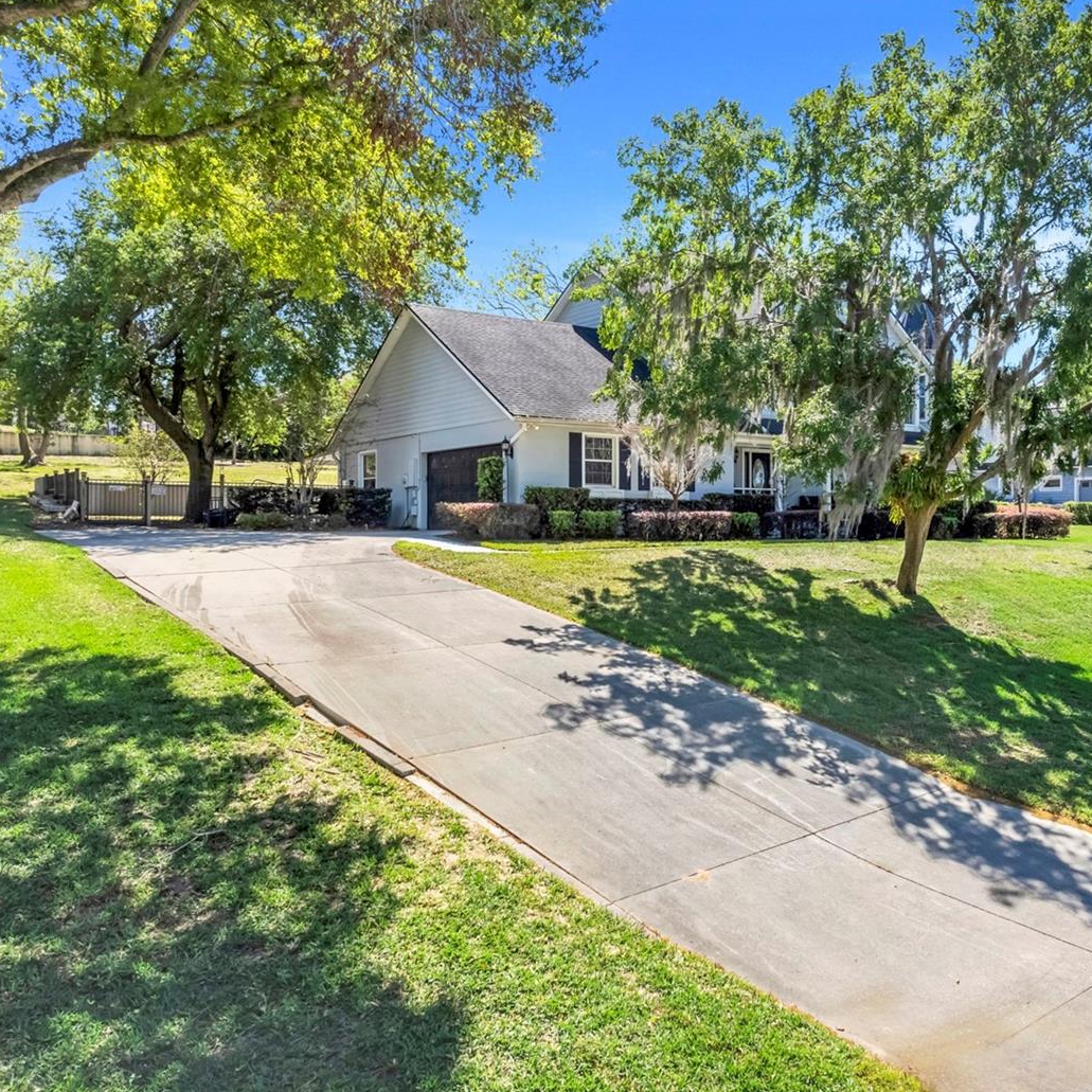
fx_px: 1035
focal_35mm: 29
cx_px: 740
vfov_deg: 55.6
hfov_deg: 54.3
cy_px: 539
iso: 100
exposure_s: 1/240
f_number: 2.8
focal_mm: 8.38
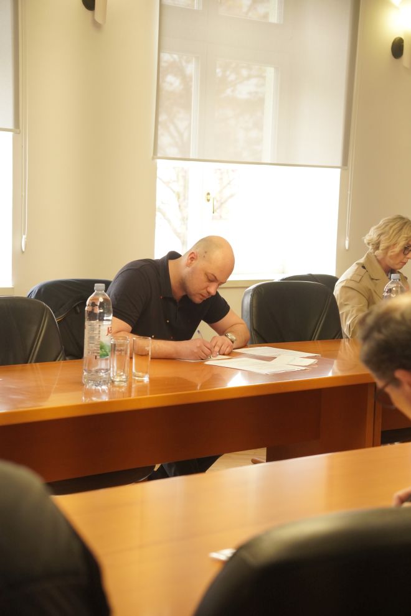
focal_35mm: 75
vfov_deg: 27.0
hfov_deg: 18.2
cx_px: 206
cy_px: 308
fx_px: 1284
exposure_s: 1/160
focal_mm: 50
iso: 1600
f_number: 3.5
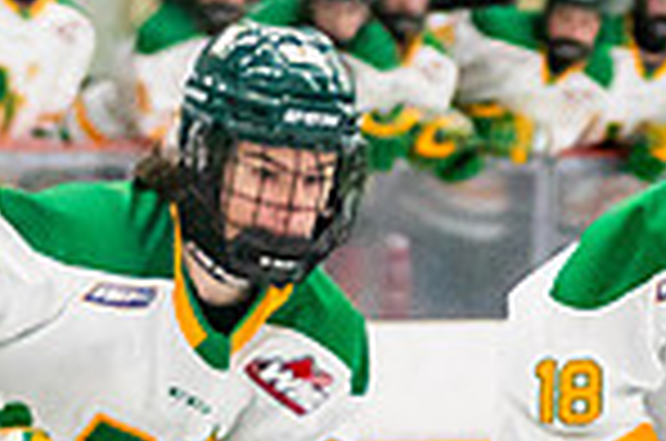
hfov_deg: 2.9
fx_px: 12996
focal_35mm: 704
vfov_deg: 1.9
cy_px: 588
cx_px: 327
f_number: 2.8
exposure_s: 1/1250
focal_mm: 121
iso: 3200
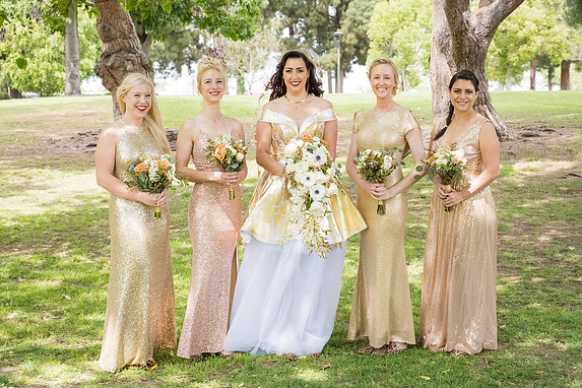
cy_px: 186
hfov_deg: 33.9
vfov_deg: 23.0
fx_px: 954
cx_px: 281
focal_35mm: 59
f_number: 6.3
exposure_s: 1/640
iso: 1250
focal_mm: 56
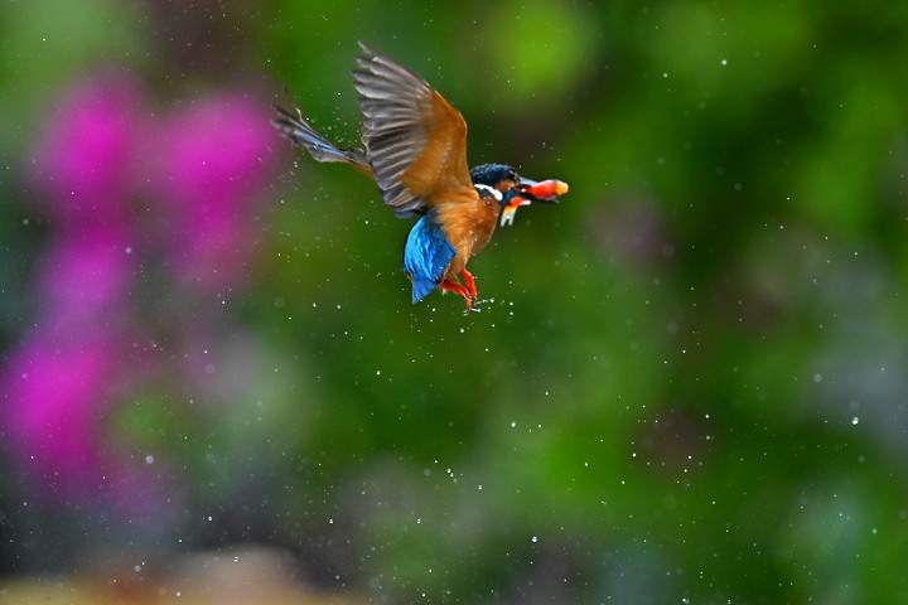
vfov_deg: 2.3
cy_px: 302
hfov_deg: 3.4
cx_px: 454
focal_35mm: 600
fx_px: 15132
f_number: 8
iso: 800
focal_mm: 600
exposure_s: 1/5000
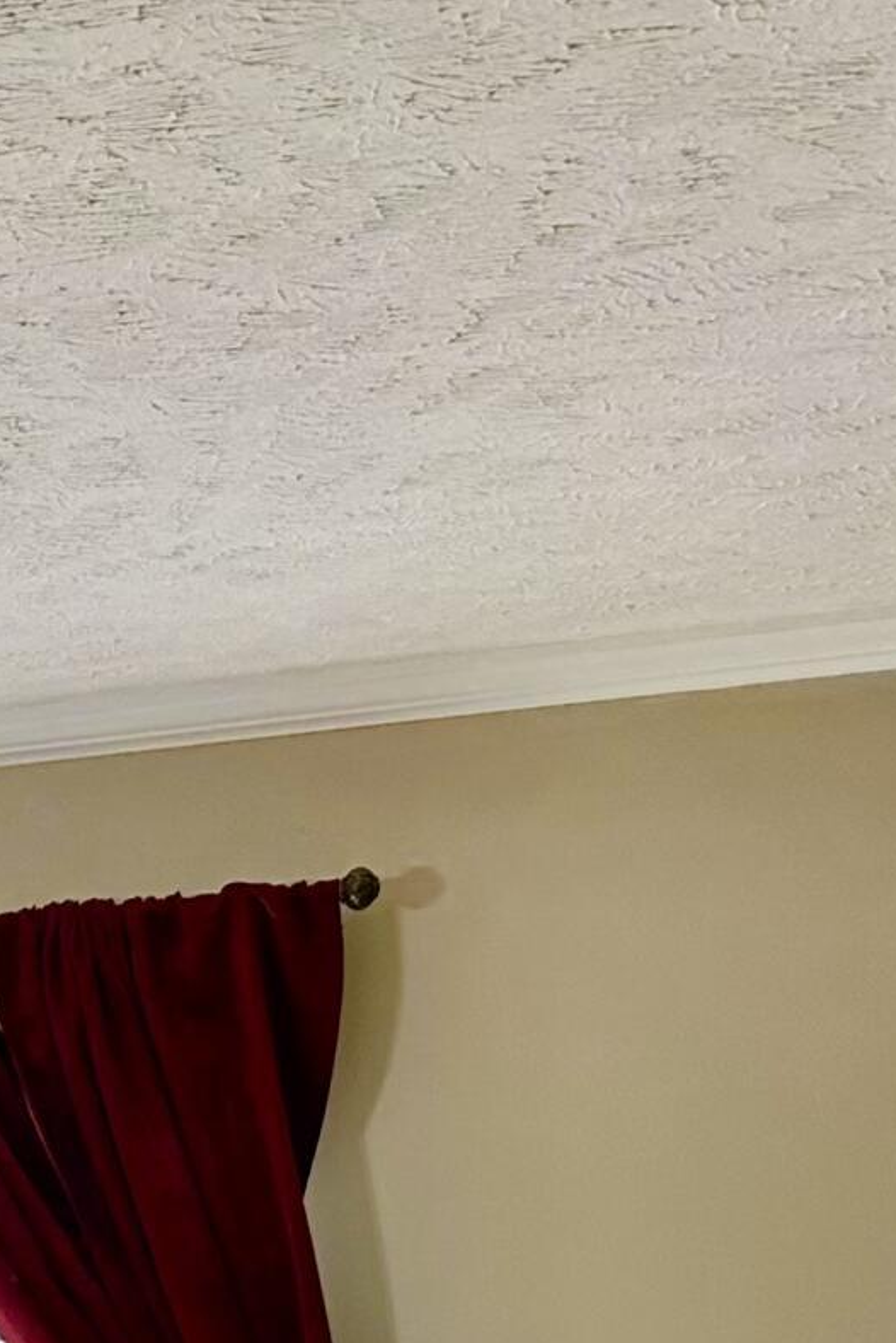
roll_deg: +1.4
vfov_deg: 19.4
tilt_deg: -7.3
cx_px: -1596
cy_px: 1859
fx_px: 3543
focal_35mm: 95
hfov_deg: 10.9
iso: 80
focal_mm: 6.86
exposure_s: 1/120
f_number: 1.78
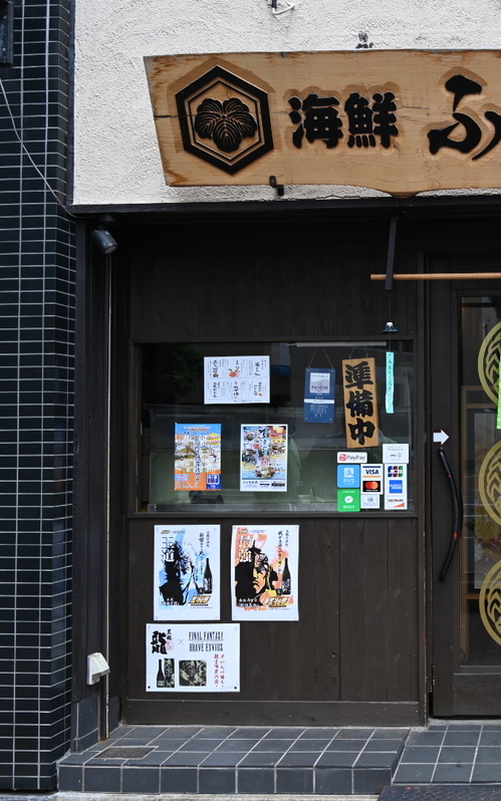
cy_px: 400
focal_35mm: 46
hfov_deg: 26.1
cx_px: 535
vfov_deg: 43.5
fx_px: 1005
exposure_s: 1/250
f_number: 5.6
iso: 110
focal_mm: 30
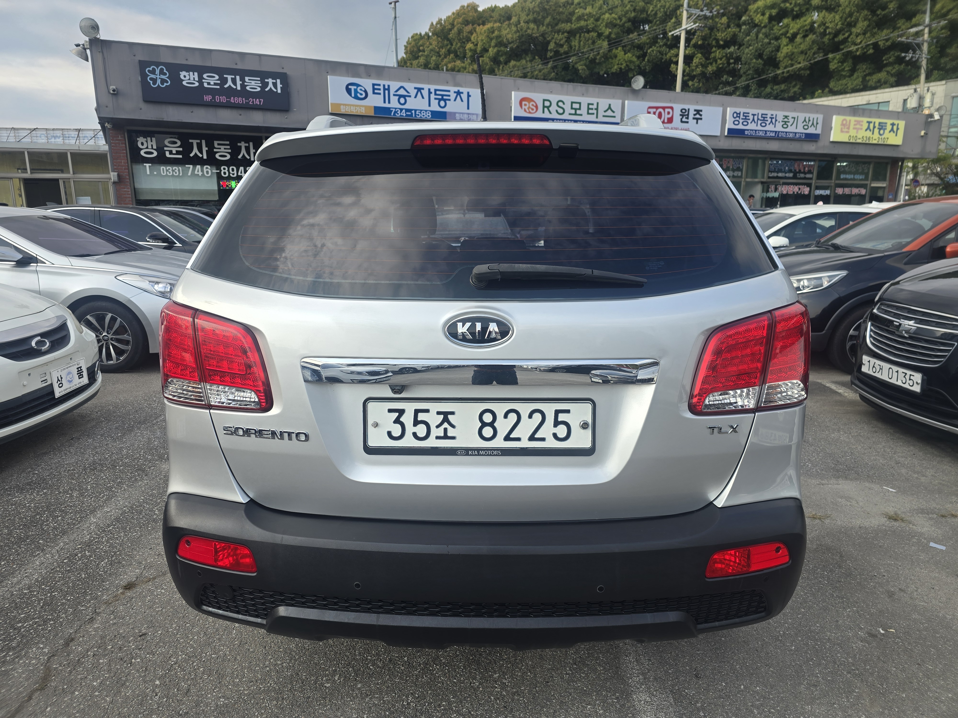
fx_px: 637
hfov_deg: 73.9
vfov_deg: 58.9
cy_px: 359
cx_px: 479
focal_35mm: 23
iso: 12
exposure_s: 1/229
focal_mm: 6.3
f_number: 1.7
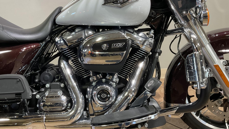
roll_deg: +2.7
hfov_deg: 56.5
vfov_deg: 33.7
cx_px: 103
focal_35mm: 35
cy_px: 55
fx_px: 213
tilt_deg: -17.8
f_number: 1.8
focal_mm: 3
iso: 100
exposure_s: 1/60
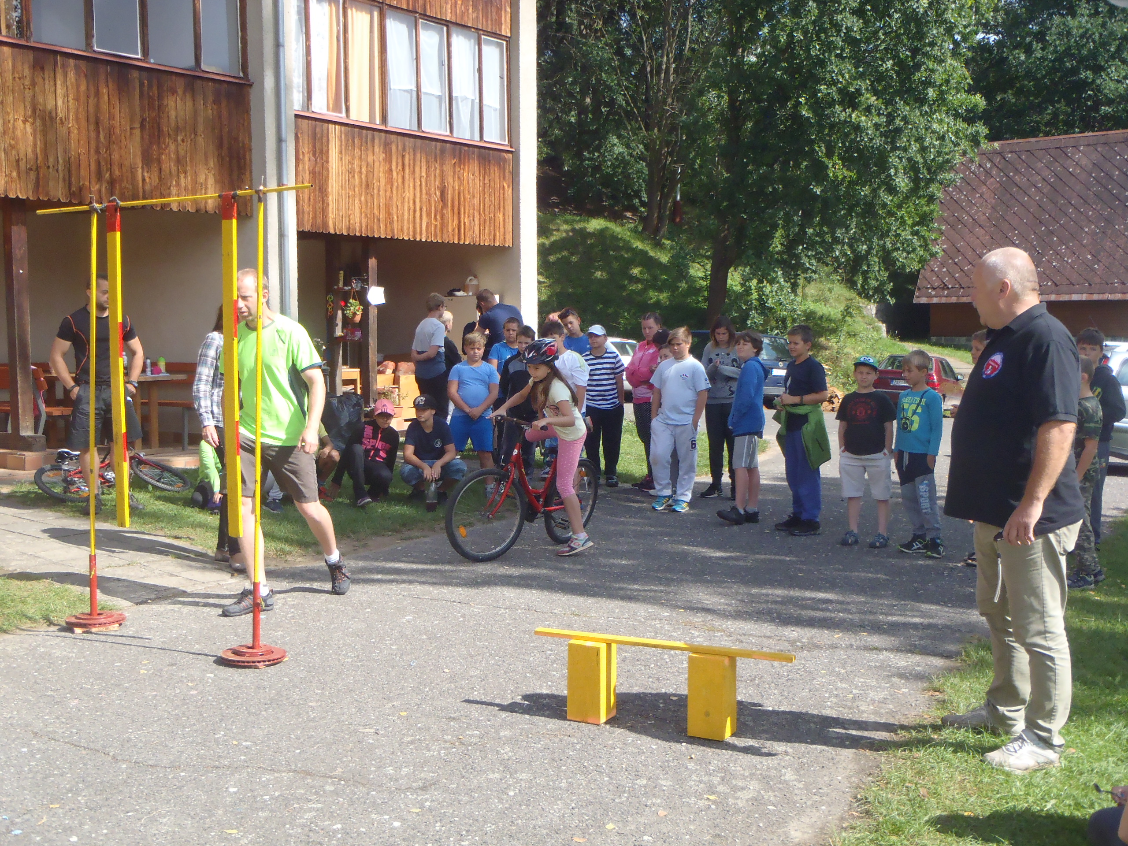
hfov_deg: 46.8
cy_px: 423
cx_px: 564
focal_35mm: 40
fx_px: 1303
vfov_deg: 36.0
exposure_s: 1/500
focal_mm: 7.28
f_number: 4.7
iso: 200
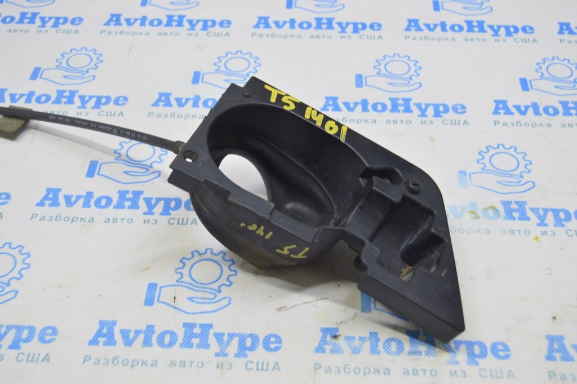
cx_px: 288
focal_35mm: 48
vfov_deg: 28.0
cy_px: 192
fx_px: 769
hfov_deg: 41.1
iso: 400
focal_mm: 32
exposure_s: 1/20
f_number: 5.6
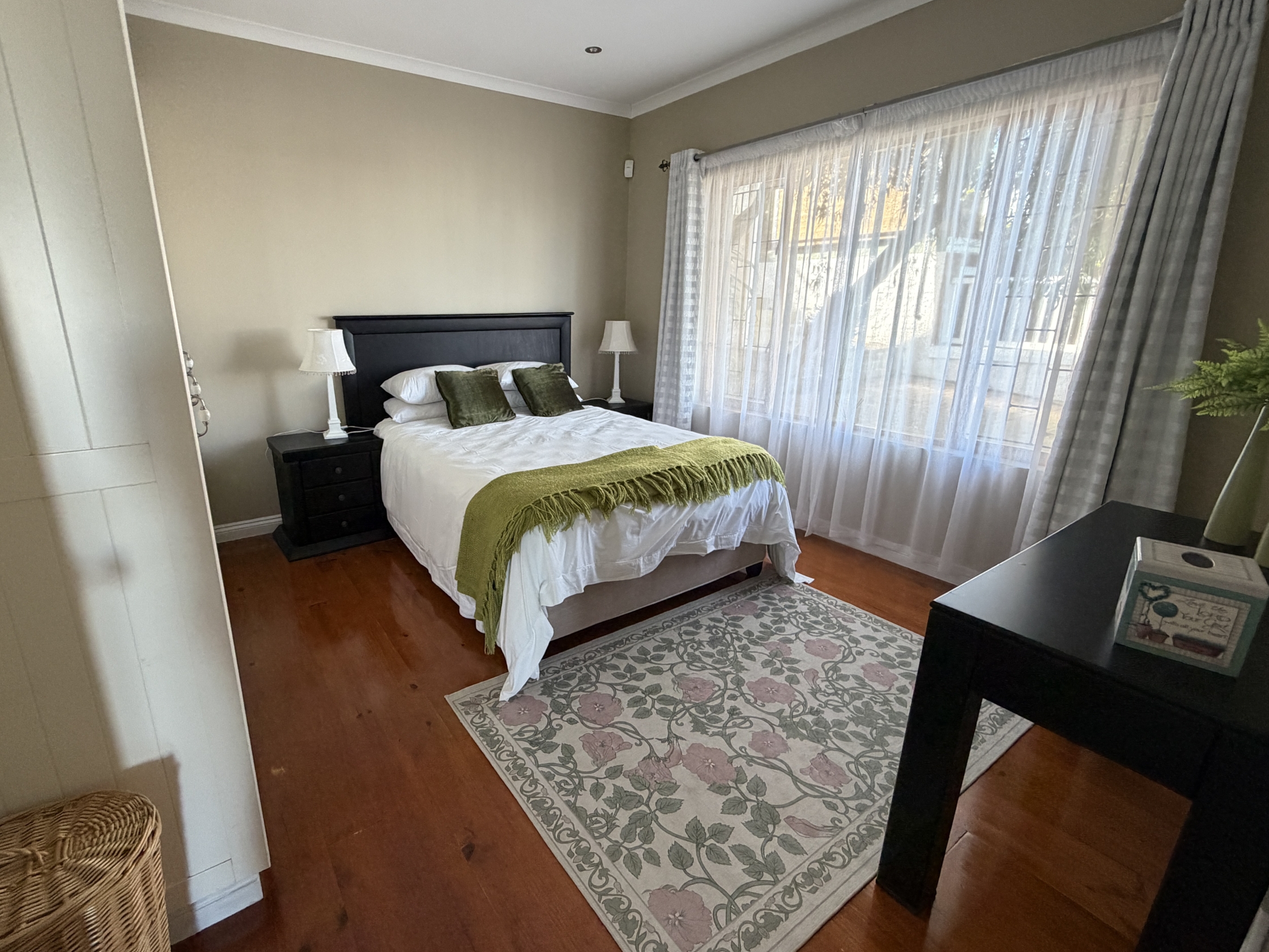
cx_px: 567
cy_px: 465
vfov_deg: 78.1
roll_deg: -0.4
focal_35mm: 16
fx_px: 587
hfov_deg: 94.1
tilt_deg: -15.4
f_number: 2.2
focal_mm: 2.22
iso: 320
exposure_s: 1/71
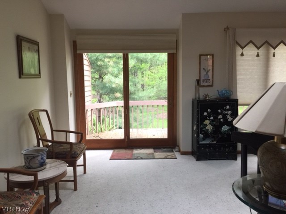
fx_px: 240
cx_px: 143
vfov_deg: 48.2
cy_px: 107
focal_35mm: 29
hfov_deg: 61.7
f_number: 2.2
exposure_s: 1/30
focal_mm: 4.15
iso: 50
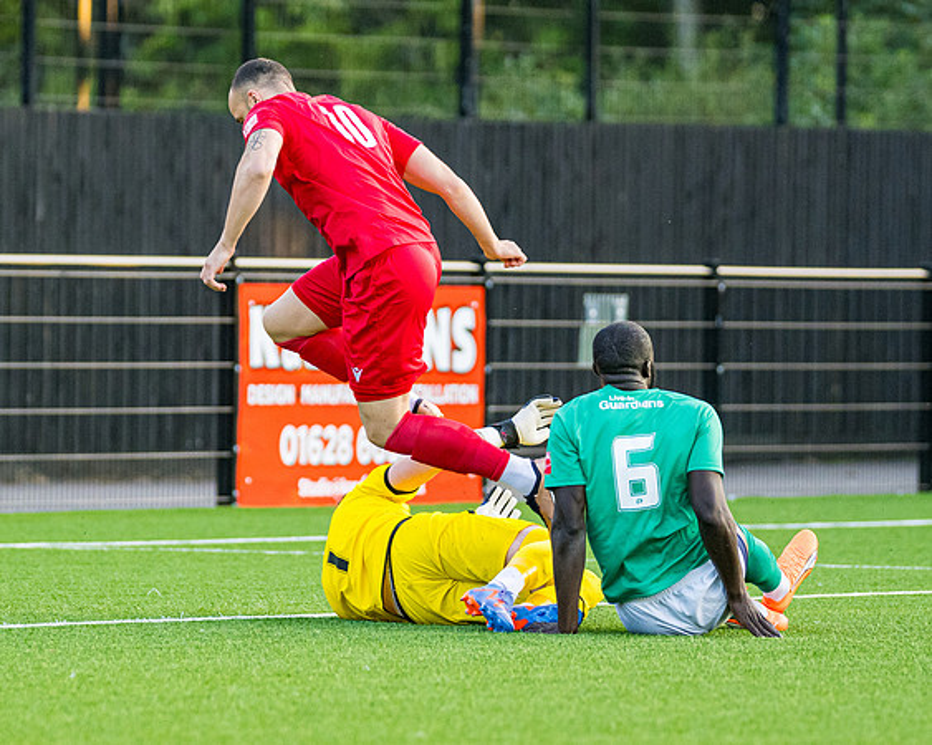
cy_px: 339
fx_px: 12891
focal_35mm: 468
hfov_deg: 4.1
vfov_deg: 3.3
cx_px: 323
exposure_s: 1/1000
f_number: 2.8
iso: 1250
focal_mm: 210
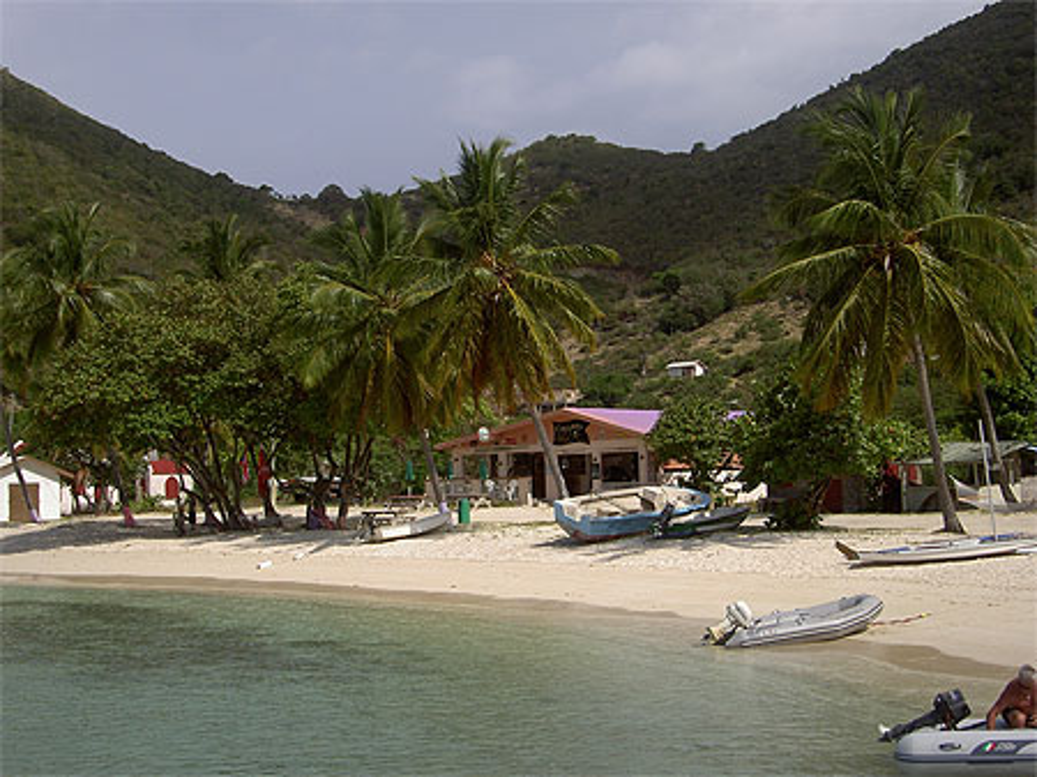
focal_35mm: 55
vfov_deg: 26.5
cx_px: 518
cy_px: 388
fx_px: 1647
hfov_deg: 35.0
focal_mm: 11.3
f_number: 5.5
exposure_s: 1/625
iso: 100
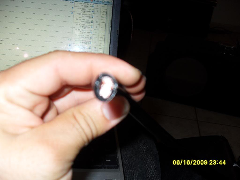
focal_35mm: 34
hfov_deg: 54.0
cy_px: 90
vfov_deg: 41.8
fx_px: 236
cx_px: 120
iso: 100
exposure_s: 1/45
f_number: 2.8
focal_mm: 6.3
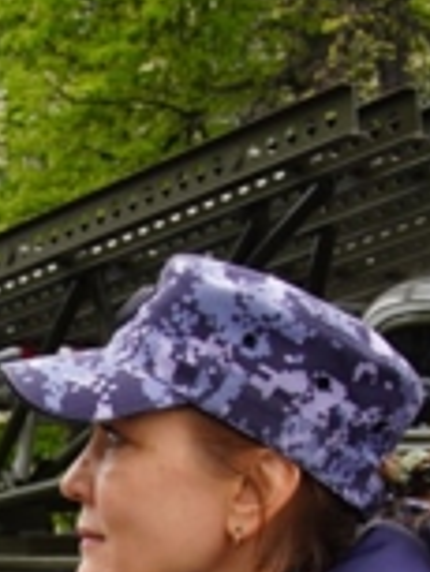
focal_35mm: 198
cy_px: 628
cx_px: 2
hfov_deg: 7.5
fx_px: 3275
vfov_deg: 9.9
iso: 100
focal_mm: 28
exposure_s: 1/160
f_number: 5
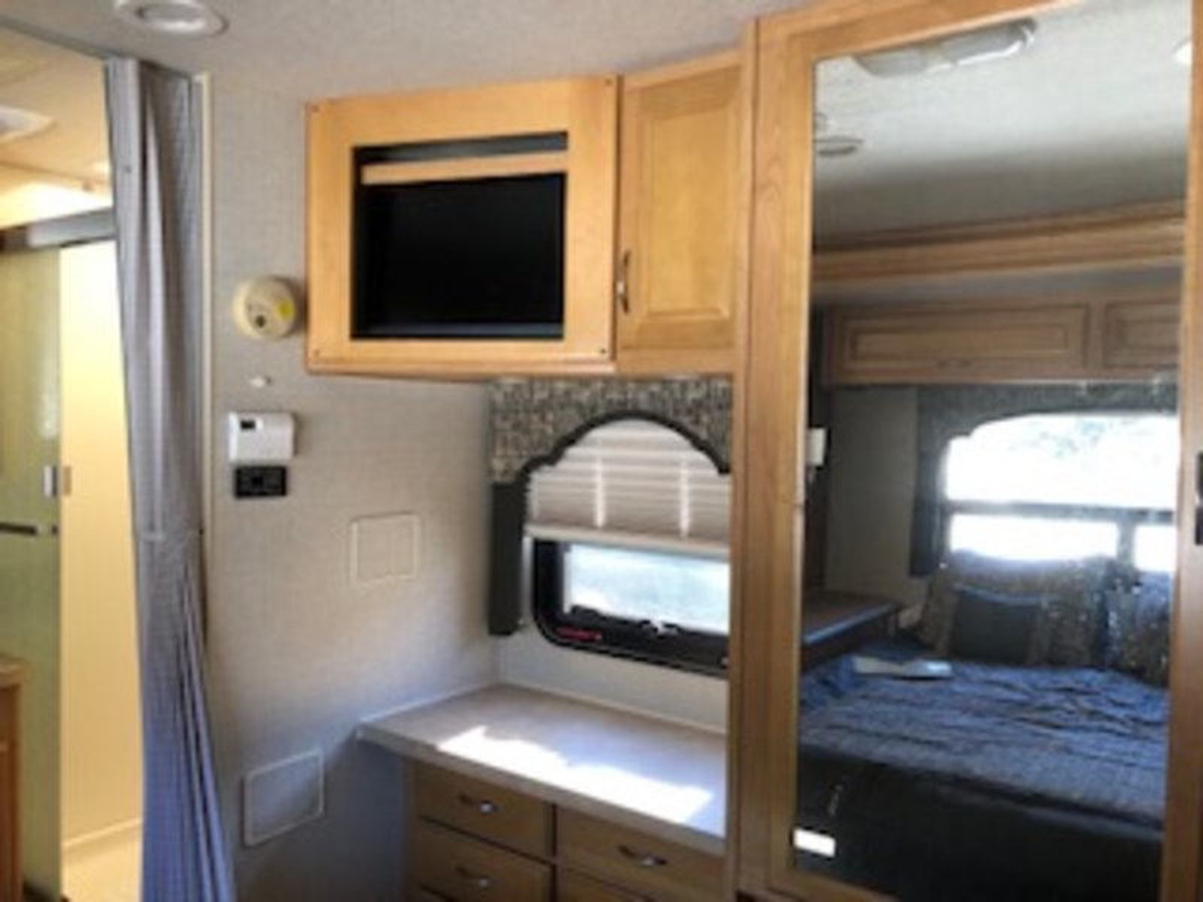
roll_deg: -1.1
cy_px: 451
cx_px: 602
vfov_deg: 49.7
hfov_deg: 63.4
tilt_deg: -2.8
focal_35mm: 28
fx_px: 973
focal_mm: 3.99
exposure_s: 1/24
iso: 32
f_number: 1.8
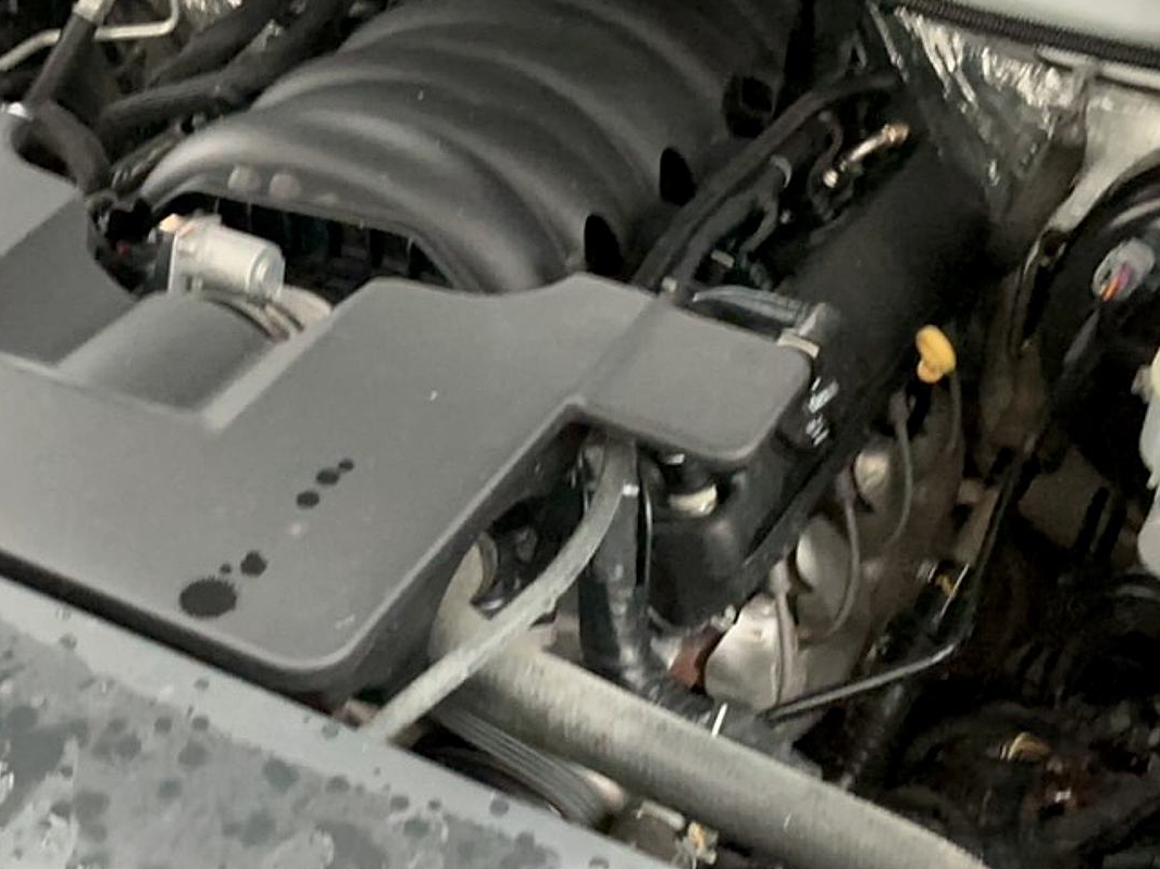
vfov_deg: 32.1
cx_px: 362
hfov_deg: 41.4
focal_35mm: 45
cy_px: 491
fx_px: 1508
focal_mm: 3
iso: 320
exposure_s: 1/60
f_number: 1.8
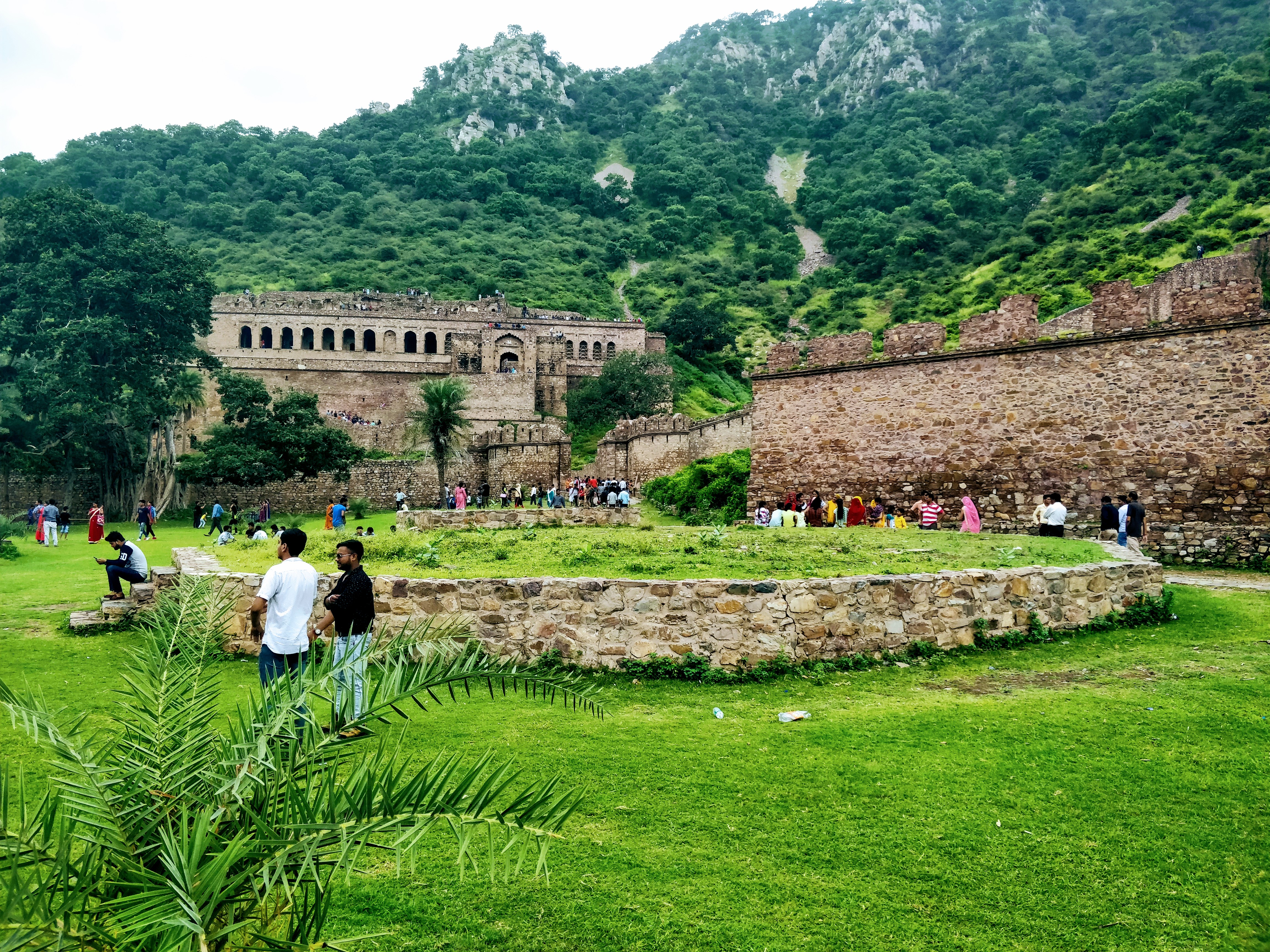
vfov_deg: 56.8
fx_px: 881
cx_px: 635
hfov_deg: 71.6
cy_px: 476
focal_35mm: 24
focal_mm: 4.1
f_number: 1.7
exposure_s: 1/833
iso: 250
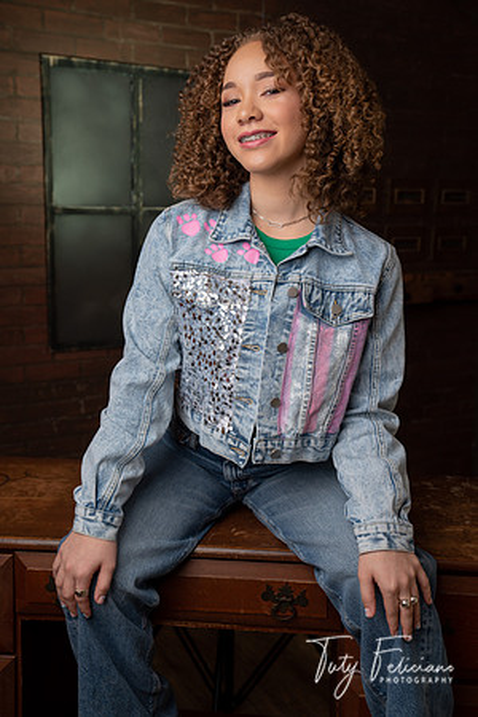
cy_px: 358
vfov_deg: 44.5
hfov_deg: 30.5
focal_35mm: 44
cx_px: 239
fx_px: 876
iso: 100
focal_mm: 44
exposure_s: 1/80
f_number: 5
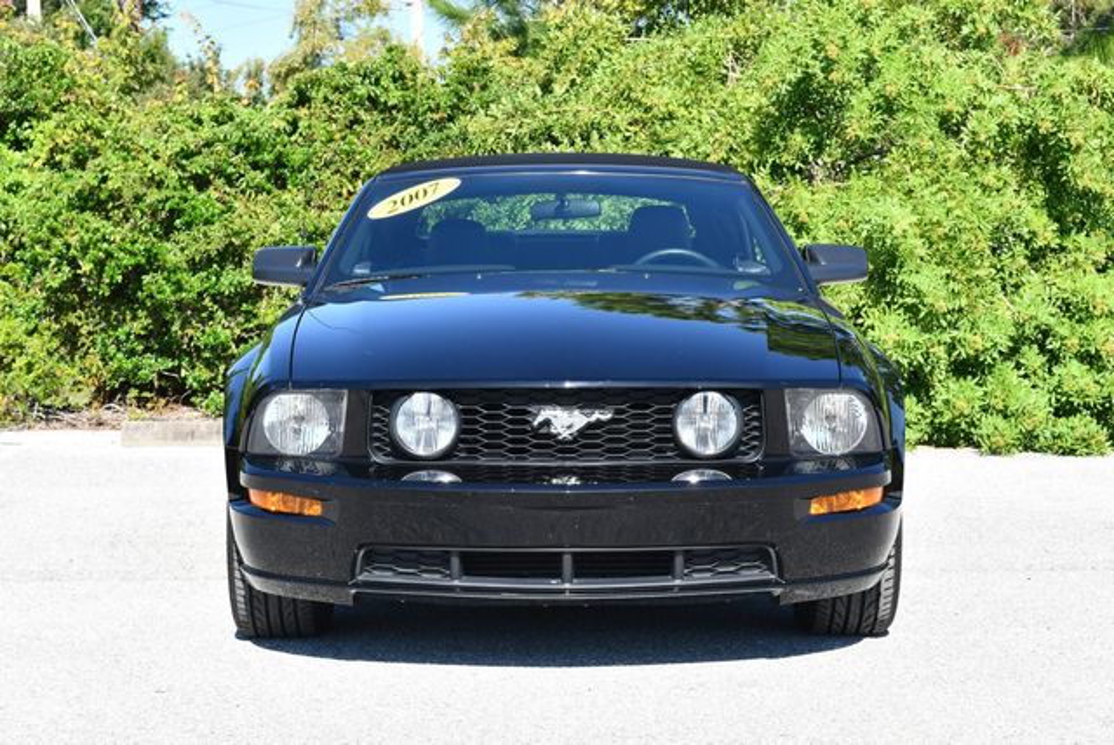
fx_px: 2354
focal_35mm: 76
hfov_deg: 26.6
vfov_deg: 18.0
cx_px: 557
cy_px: 372
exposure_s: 1/250
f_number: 7.1
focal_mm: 38
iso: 200
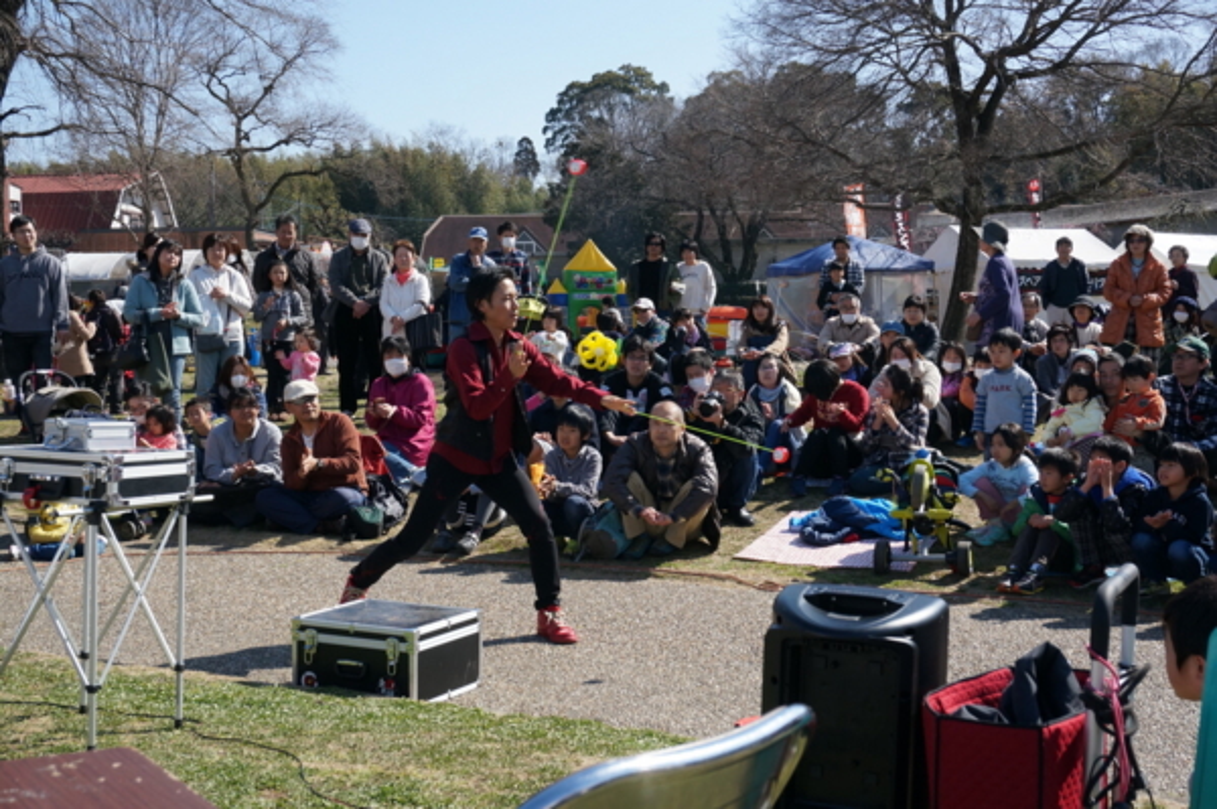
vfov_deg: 29.8
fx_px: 1520
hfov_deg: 43.6
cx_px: 608
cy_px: 404
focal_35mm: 45
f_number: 9
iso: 400
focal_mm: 30
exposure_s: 1/640
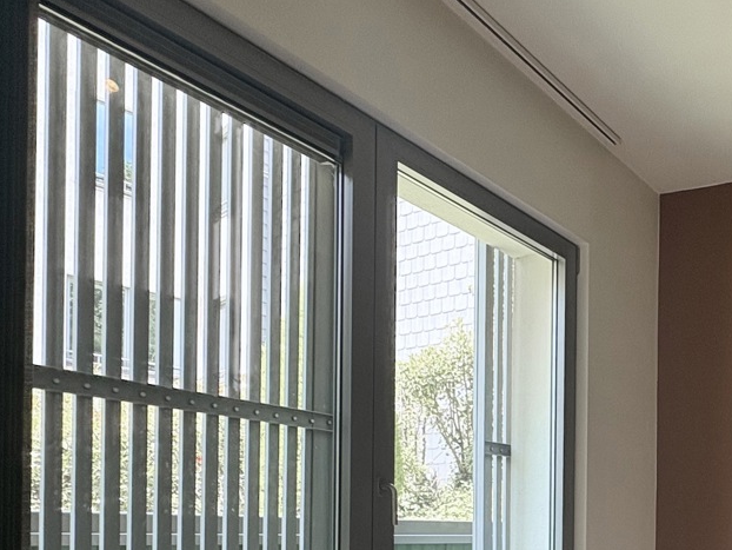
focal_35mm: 36
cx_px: 730
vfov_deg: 36.2
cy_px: 535
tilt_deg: -2.2
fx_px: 762
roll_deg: -0.6
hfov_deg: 44.0
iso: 200
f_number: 2.2
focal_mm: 2.22
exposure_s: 1/99
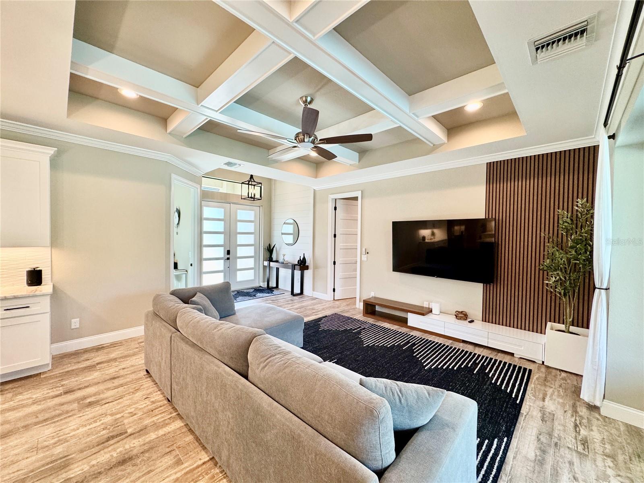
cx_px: 322
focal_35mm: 14
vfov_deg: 85.7
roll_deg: -0.6
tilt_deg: -0.3
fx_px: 260
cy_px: 242
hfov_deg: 102.1
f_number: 2.2
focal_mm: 2.22
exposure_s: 1/120
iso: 160
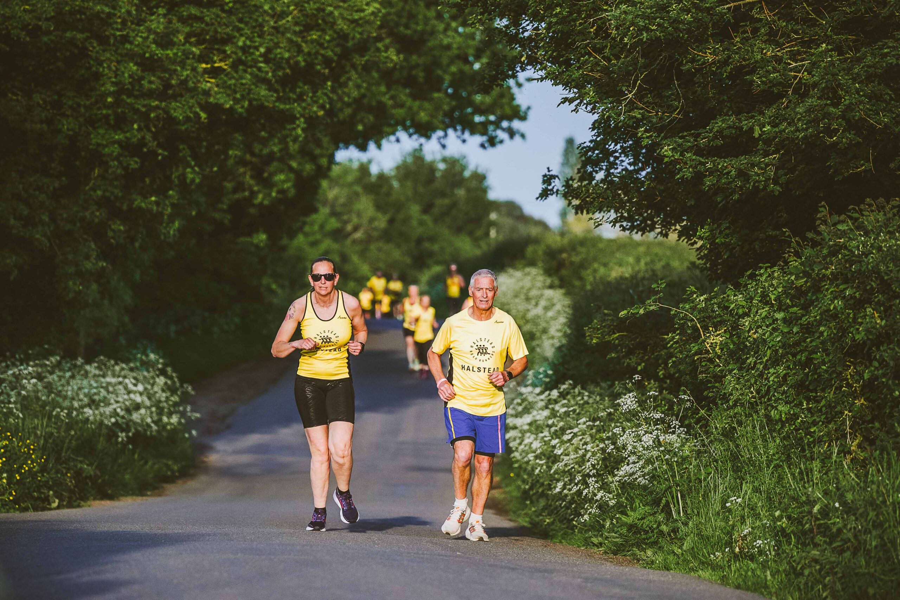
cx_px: 450
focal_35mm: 195
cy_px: 300
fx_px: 4875
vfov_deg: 7.0
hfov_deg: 10.5
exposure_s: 1/5000
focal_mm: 130
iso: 500
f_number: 2.8
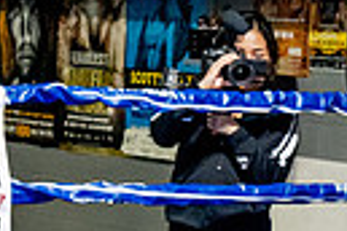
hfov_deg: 8.5
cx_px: 573
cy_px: 369
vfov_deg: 5.8
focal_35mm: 234
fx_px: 2255
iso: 5000
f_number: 2.8
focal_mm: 35
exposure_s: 1/800
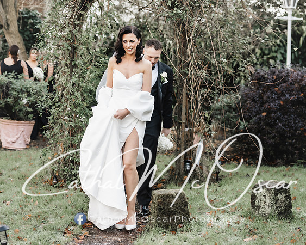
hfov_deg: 20.6
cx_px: 155
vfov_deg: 16.5
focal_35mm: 93
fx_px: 843
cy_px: 110
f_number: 2.8
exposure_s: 1/320
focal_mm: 75
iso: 800
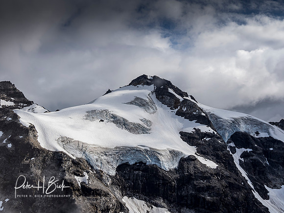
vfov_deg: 36.0
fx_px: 328
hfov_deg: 46.8
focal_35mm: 40
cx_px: 142
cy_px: 106
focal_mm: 20
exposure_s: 1/1000
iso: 400
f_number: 7.1
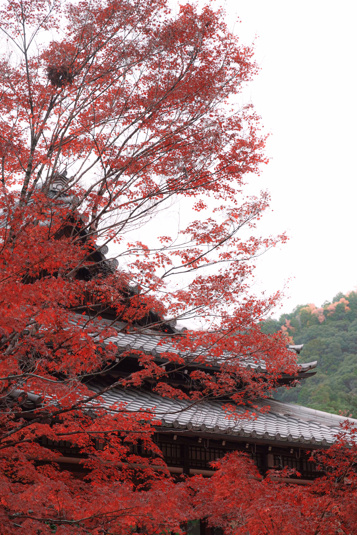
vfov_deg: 19.7
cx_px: 178
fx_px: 1539
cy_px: 268
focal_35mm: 104
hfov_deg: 13.2
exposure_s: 1/160
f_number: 5.6
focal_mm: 69
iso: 100
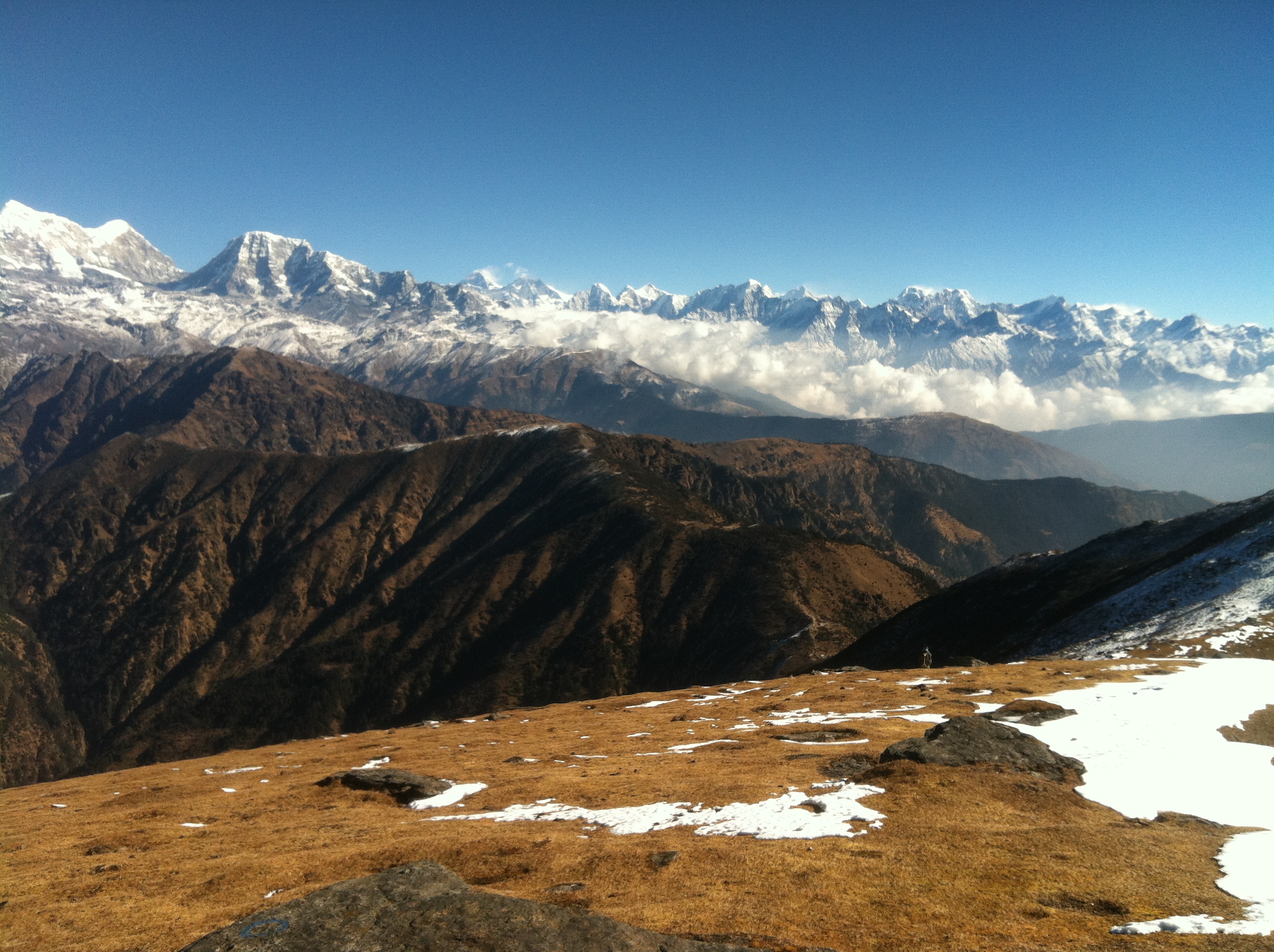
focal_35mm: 35
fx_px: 1286
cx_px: 637
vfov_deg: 40.6
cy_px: 476
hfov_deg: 52.7
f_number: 2.8
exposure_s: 1/1111
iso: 80
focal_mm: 3.85
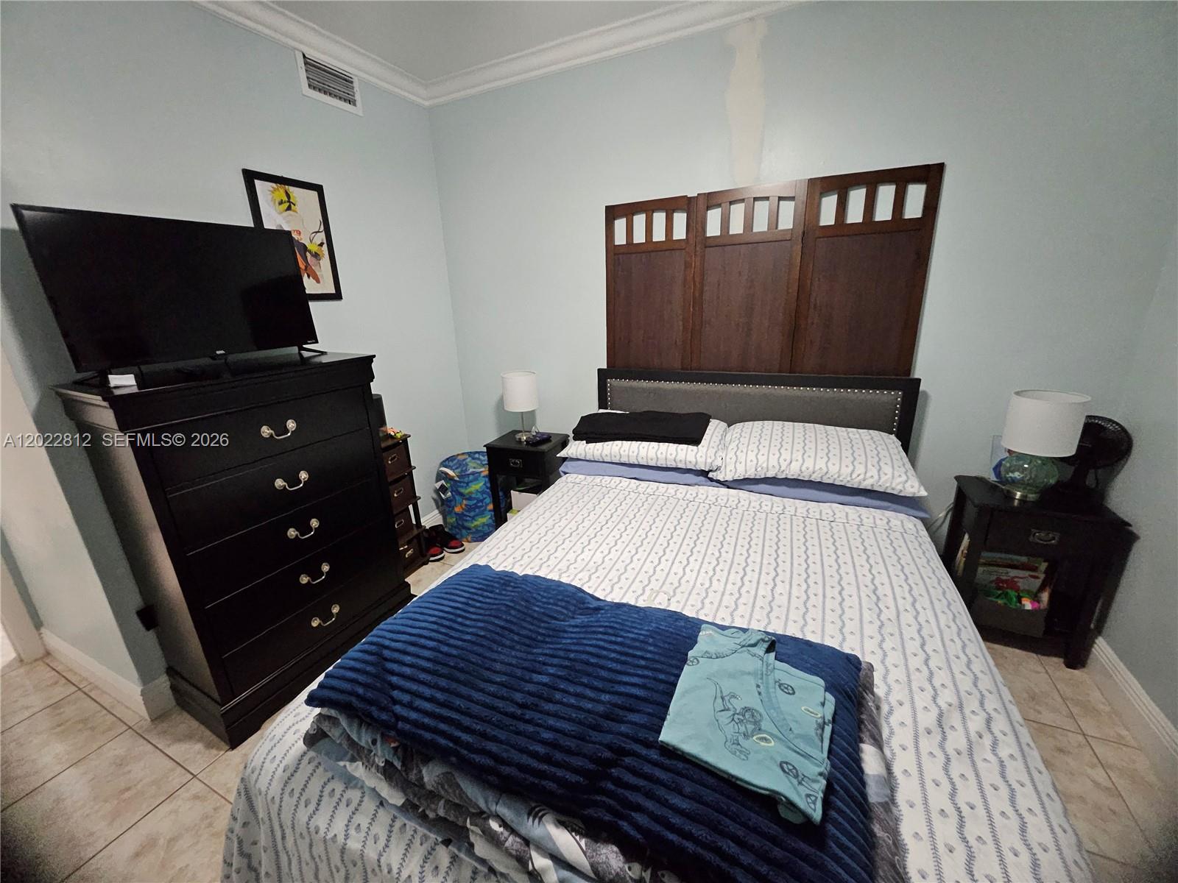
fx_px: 442
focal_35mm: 13
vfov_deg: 89.9
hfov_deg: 106.2
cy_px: 442
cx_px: 589
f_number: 2.2
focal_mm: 1.74
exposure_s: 1/30
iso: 640
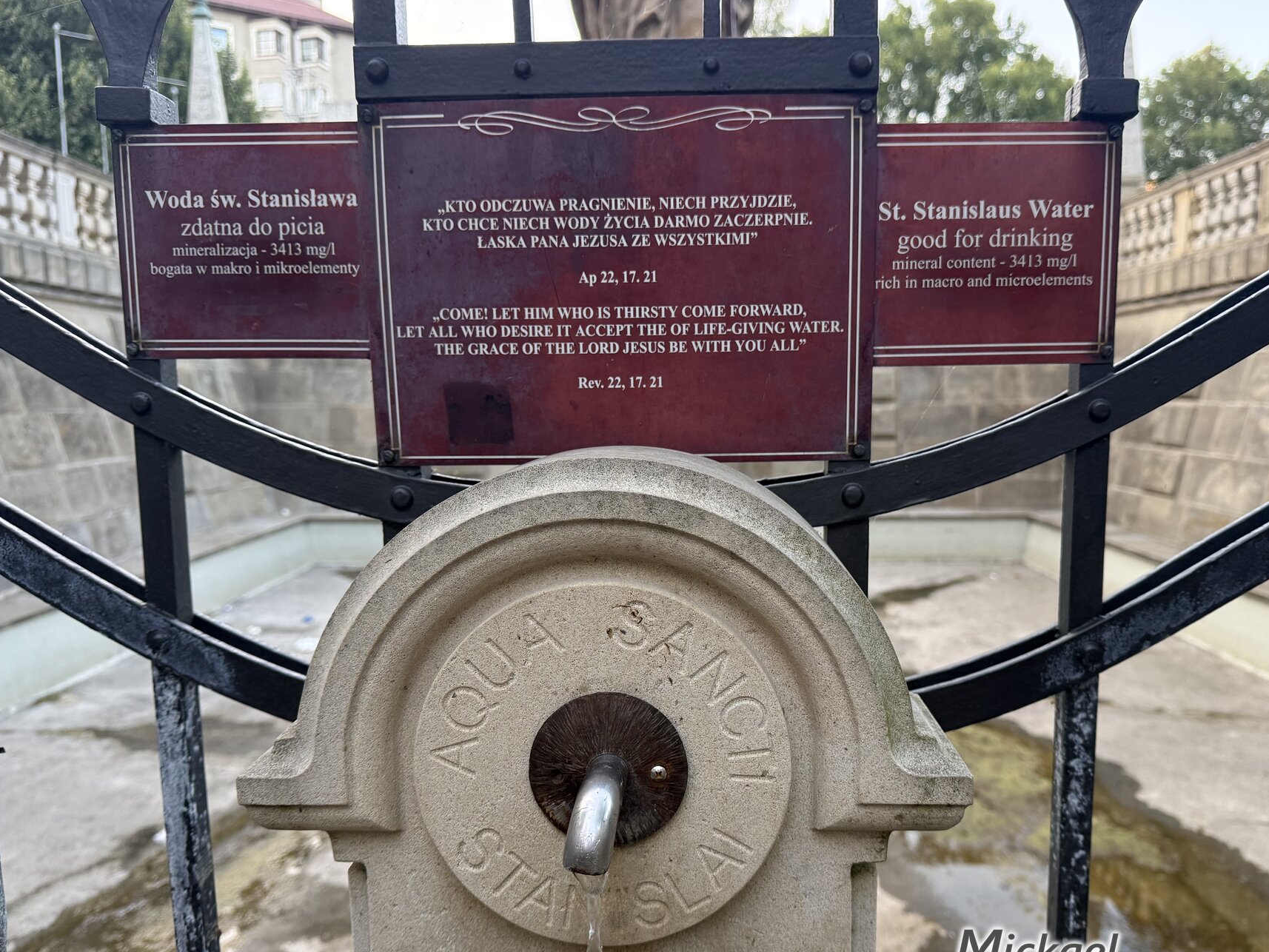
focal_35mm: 28
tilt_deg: -7.1
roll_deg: -0.2
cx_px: 687
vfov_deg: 49.7
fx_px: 1027
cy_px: 530
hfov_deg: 63.3
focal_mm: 6.76
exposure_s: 1/121
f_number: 1.78
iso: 200
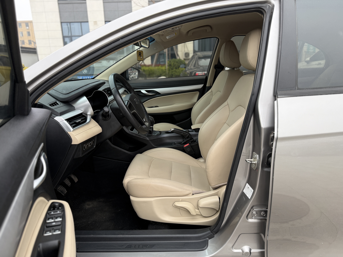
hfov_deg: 71.6
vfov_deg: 56.8
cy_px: 128
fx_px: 238
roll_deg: +1.7
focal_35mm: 24
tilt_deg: -14.7
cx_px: 172
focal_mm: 6.76
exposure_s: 1/133
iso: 100
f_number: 1.78
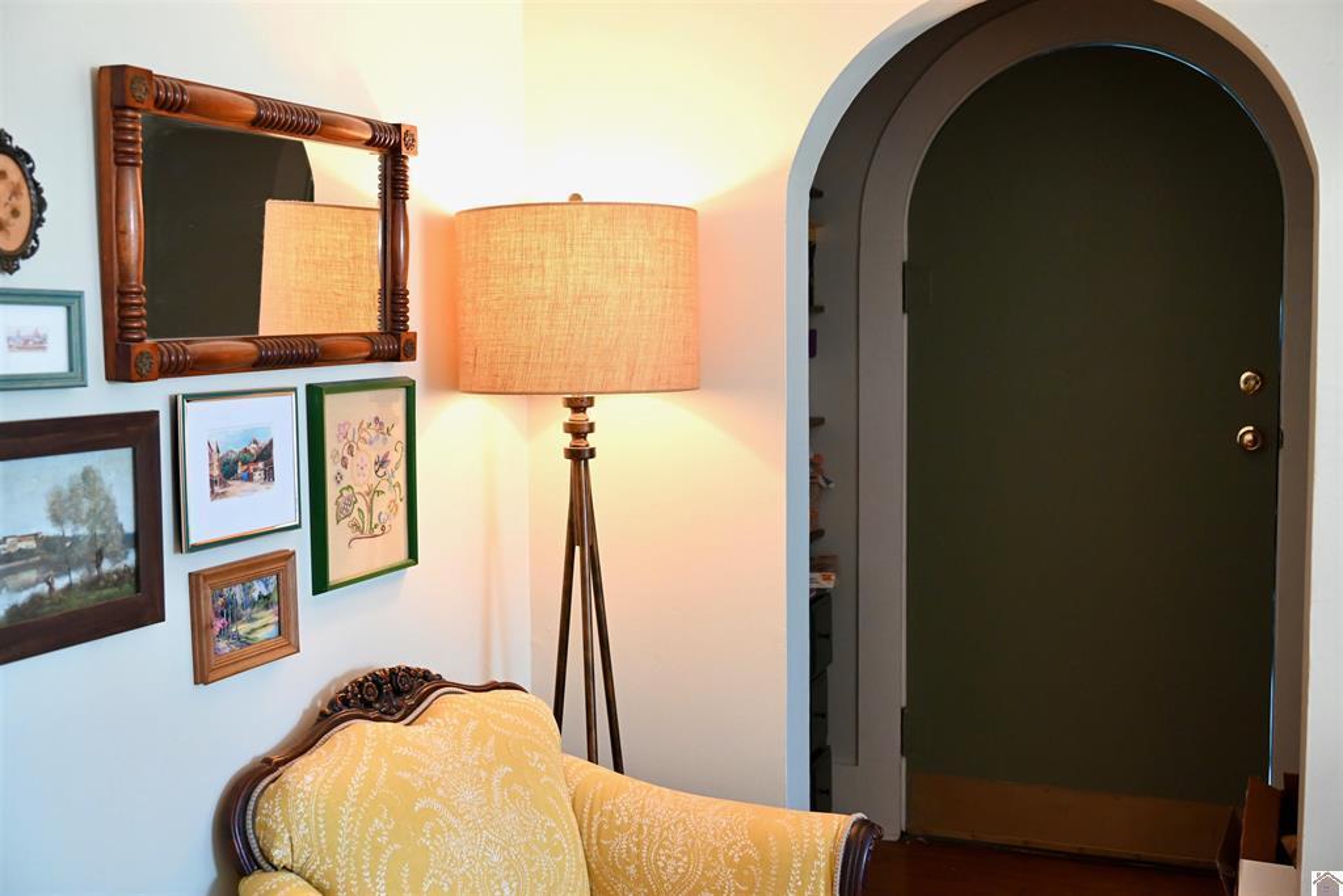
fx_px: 1418
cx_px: 672
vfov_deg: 35.1
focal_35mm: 38
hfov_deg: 50.7
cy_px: 448
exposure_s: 1/40
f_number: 5
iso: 2200
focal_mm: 38
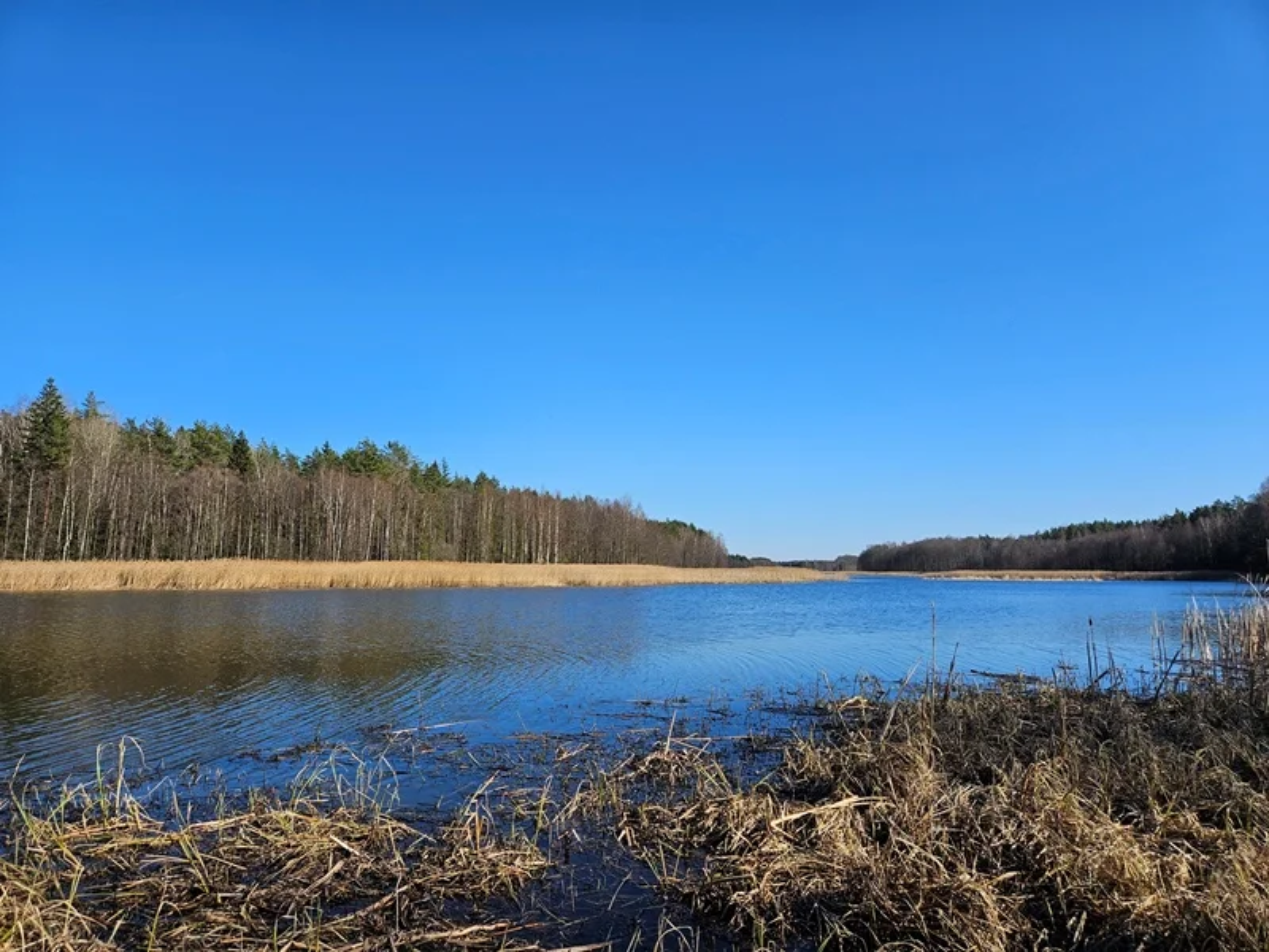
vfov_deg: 58.9
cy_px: 476
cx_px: 634
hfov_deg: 73.9
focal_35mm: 23
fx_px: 843
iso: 25
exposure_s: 1/2038
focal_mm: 5.4
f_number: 1.8
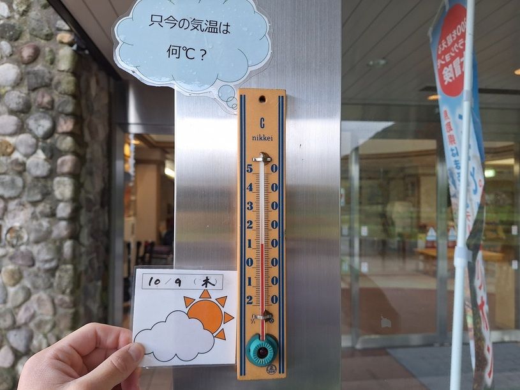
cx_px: 260
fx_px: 345
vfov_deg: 58.9
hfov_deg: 73.9
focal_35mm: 23
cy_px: 195
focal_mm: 5.54
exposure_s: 1/50
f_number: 1.8
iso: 40
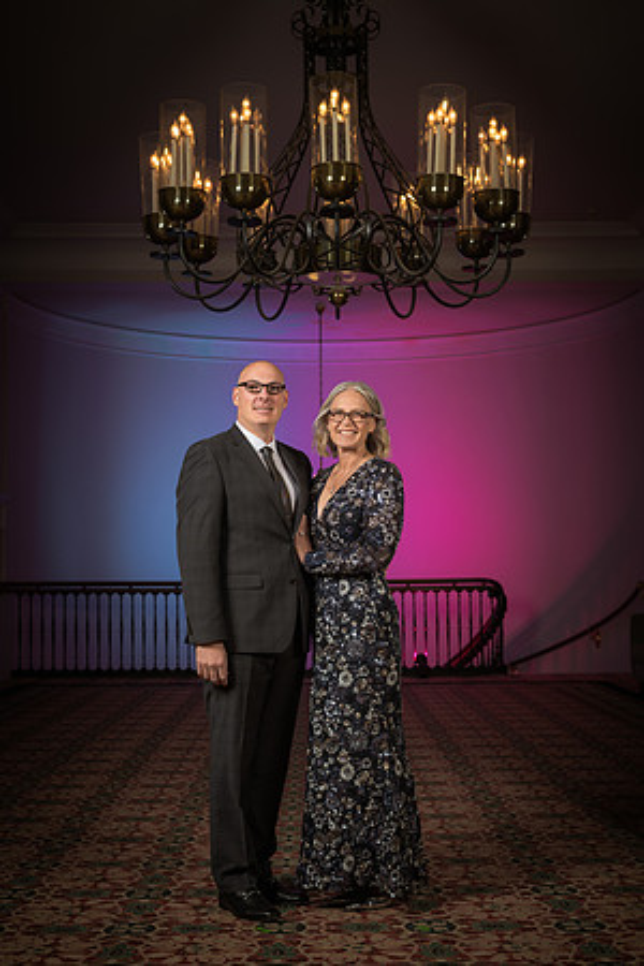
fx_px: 1342
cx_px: 322
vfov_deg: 39.6
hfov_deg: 27.0
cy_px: 483
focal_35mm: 50
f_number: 5.6
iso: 100
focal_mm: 50
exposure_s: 1/250
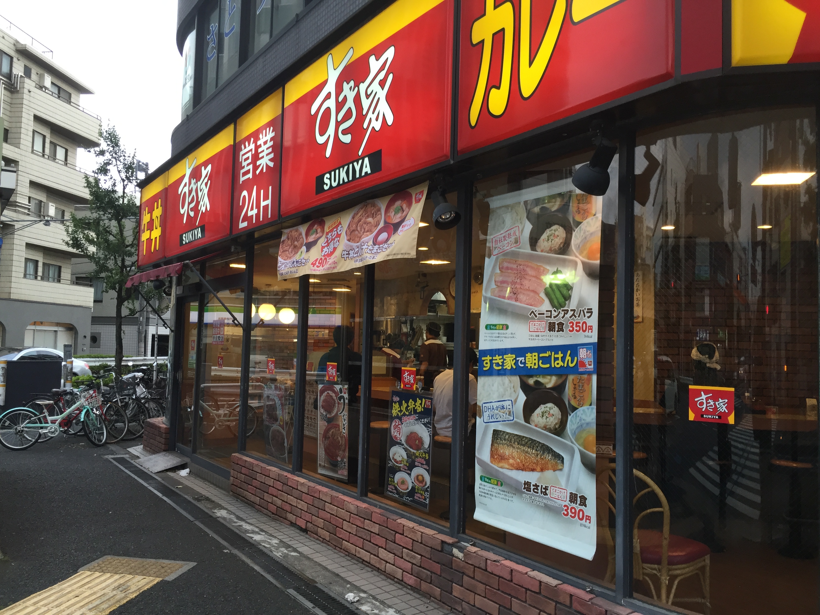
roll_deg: -1.7
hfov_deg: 61.7
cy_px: 308
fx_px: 687
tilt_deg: +2.3
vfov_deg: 48.2
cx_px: 410
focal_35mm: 29
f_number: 2.2
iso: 32
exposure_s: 1/40
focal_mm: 4.15
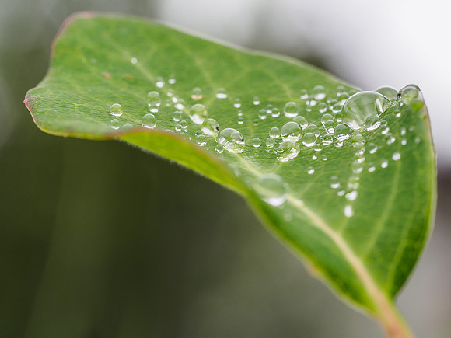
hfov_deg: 16.4
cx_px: 226
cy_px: 169
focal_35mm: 120
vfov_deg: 12.3
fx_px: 1563
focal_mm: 60
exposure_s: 1/60
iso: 200
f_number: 7.1
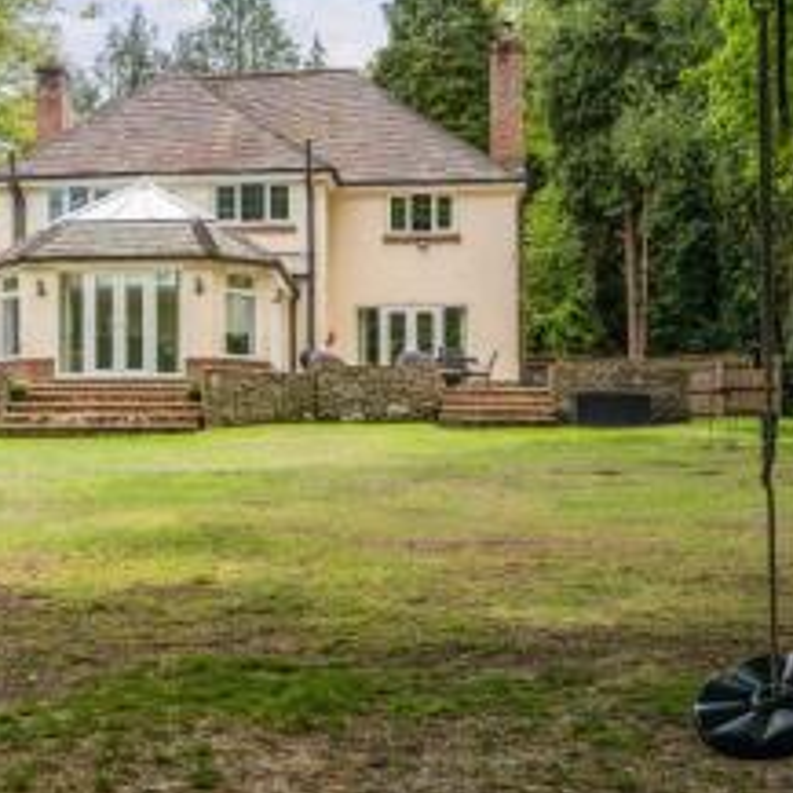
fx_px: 1451
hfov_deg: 29.8
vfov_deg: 30.5
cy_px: 356
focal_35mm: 56
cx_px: 146
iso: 320
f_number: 9
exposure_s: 1/200
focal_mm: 30
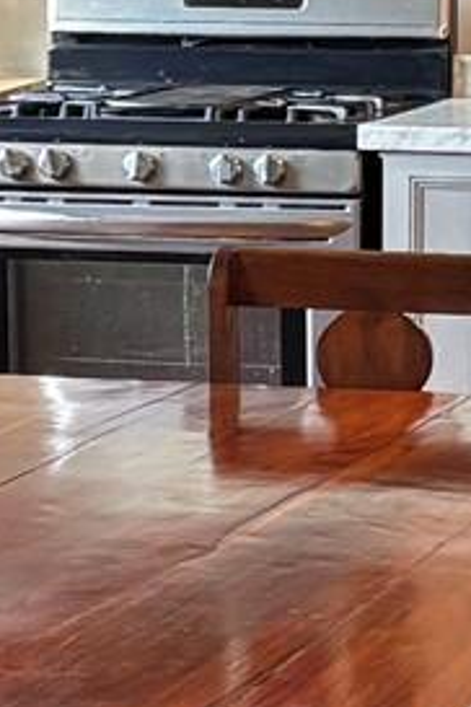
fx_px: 3984
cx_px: 287
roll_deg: -0.8
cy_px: 249
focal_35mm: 203
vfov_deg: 10.1
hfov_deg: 6.8
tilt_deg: -9.0
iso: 200
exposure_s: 1/60
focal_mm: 5.96
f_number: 1.6
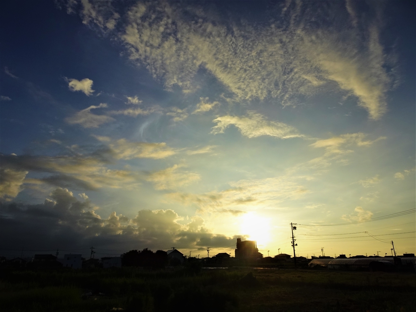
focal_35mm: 24
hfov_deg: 71.6
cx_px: 208
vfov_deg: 56.8
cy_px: 156
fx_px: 288
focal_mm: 4.25
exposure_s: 1/1600
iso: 80
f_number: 3.5
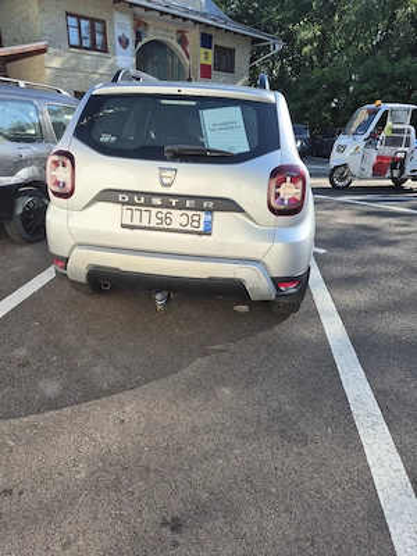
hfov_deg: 58.9
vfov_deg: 73.9
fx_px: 369
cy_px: 278
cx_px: 208
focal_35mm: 23
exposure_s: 1/667
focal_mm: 5.4
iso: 25
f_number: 1.8
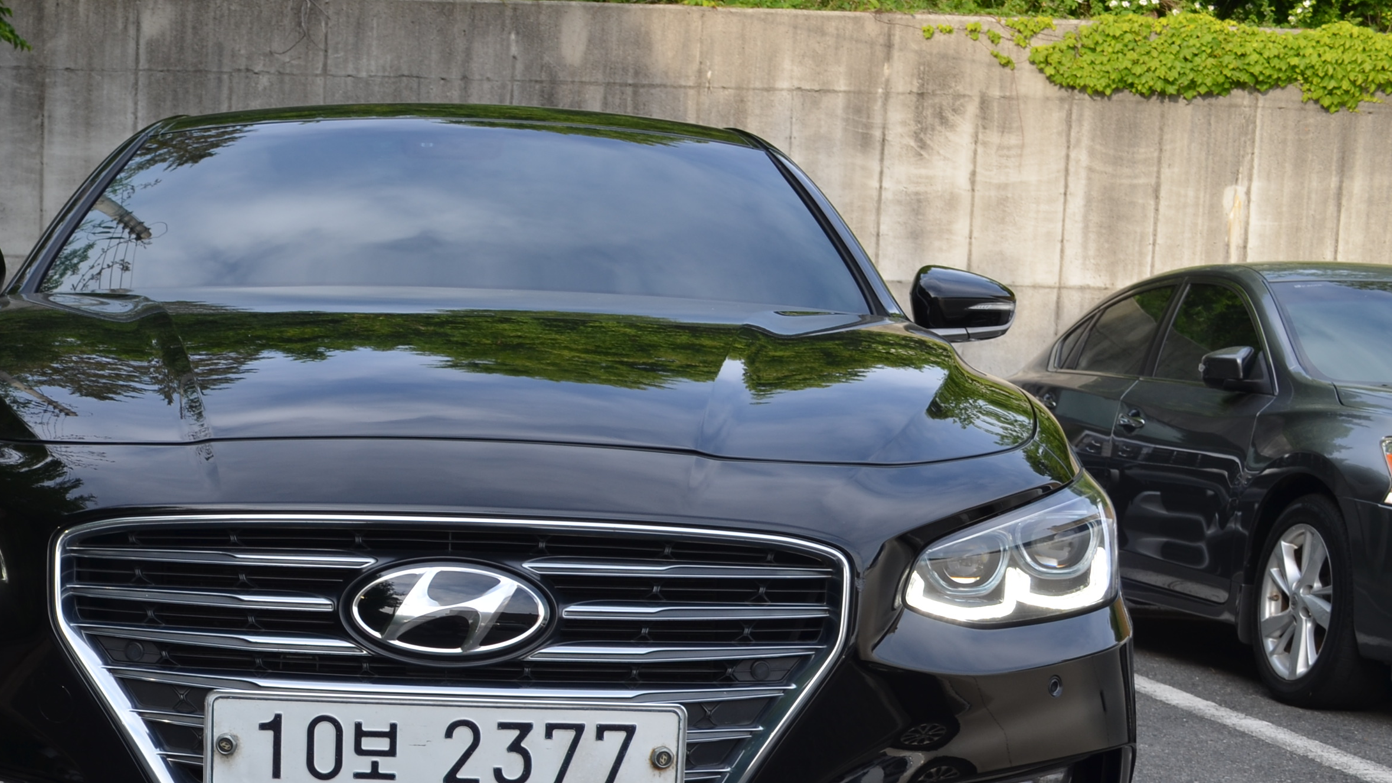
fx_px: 2178
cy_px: 704
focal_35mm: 59
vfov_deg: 20.0
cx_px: 337
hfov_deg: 34.6
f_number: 8
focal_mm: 24
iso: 100
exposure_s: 1/100
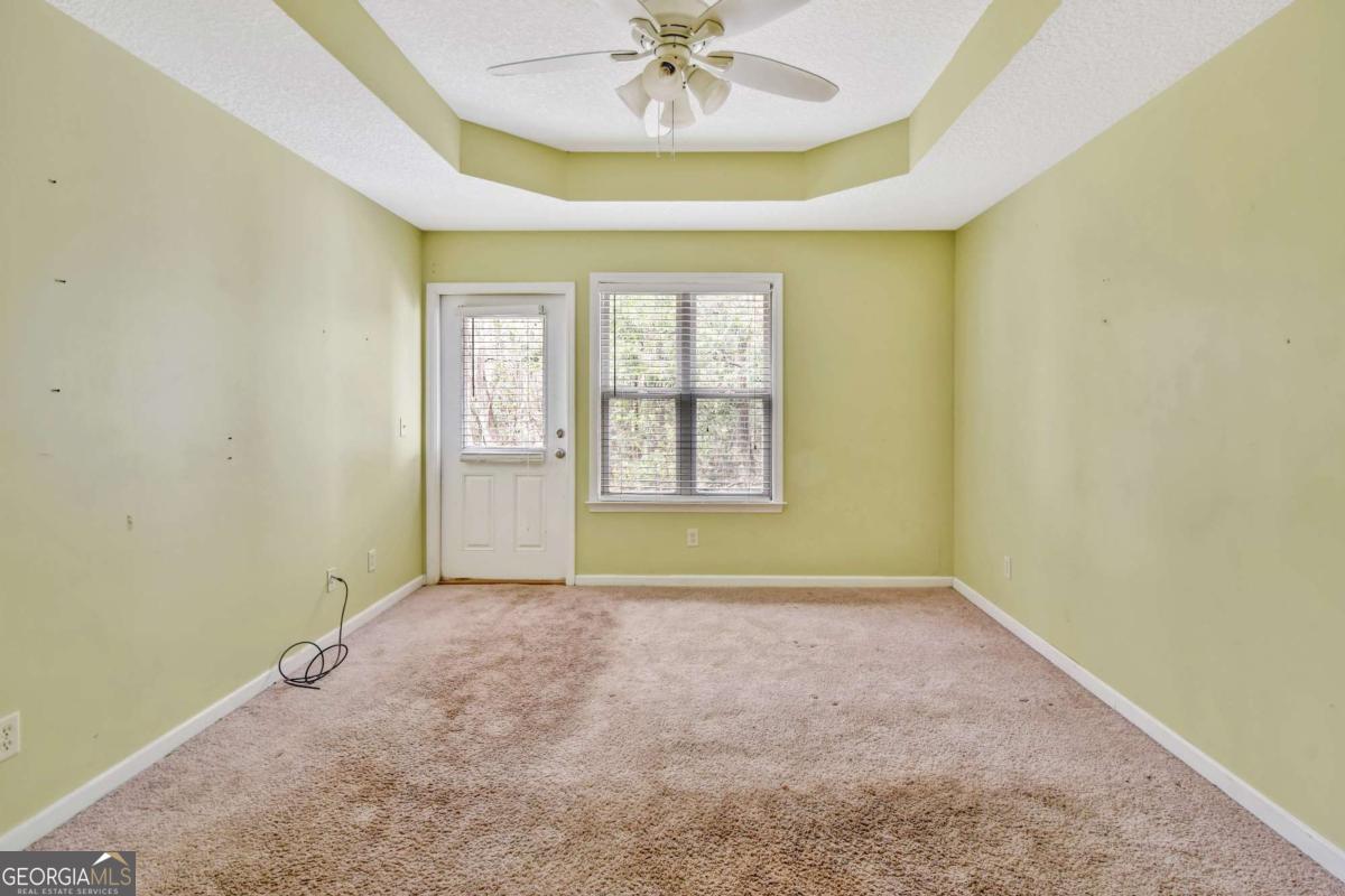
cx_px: 672
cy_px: 448
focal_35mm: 16
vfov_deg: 72.1
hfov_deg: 95.0
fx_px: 616
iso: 400
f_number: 8
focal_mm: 11
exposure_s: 1
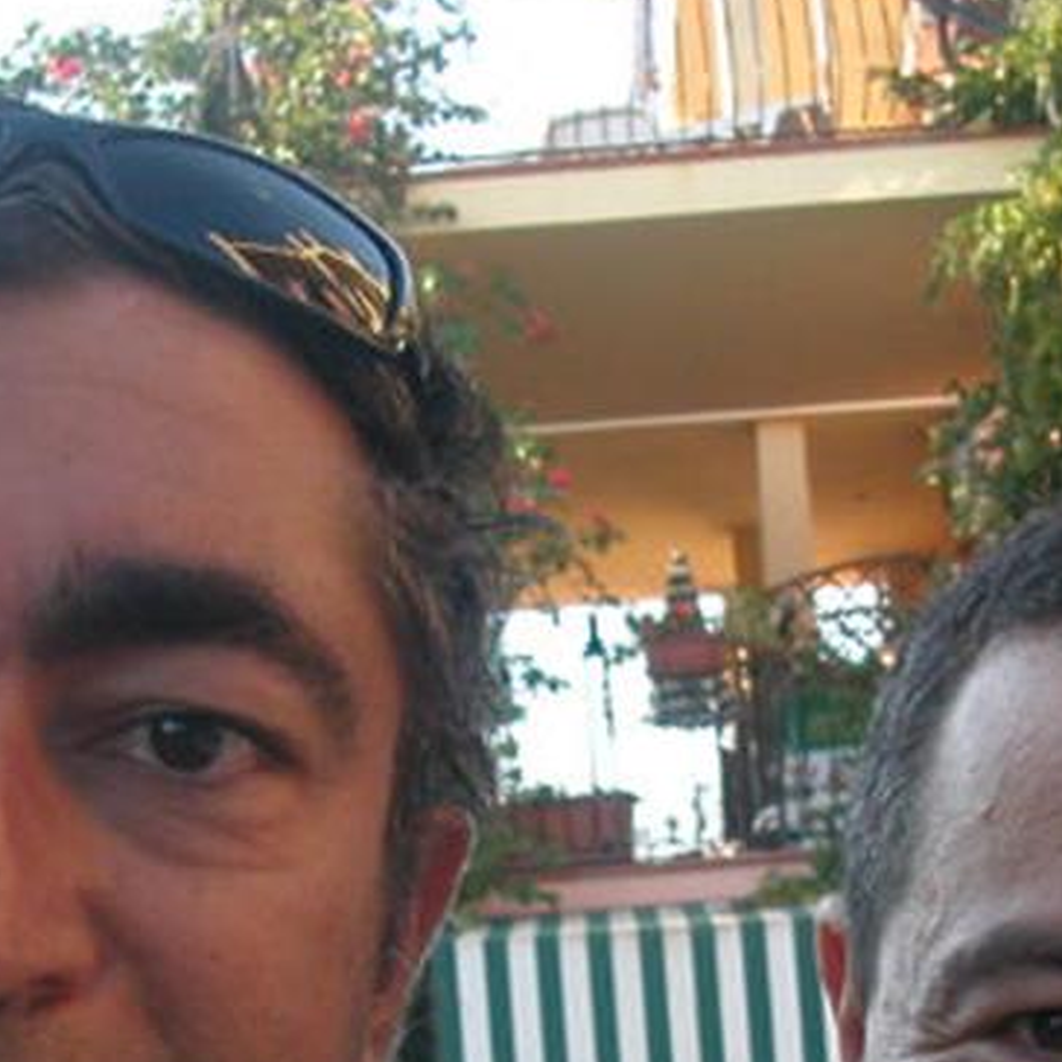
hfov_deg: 18.9
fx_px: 3193
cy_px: 960
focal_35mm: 92
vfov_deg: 18.6
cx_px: 443
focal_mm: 5.6
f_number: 2.7
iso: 100
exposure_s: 1/213
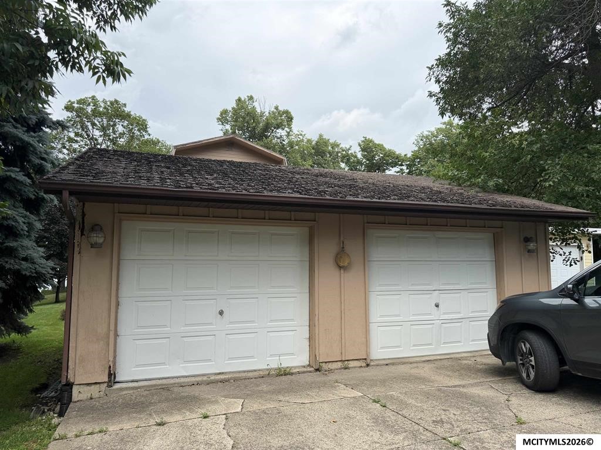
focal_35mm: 24
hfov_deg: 71.6
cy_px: 225
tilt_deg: +5.8
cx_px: 300
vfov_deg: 56.8
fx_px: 417
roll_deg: -0.5
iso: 100
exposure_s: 1/3021
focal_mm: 6.76
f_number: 1.78
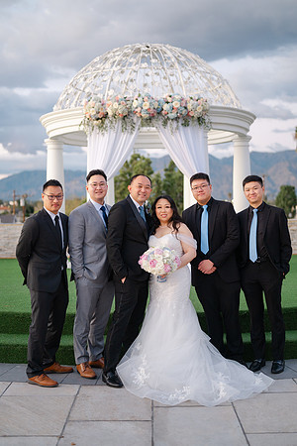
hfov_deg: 27.0
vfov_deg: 39.6
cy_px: 223
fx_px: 619
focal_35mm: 50
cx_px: 148
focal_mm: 50
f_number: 1.8
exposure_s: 1/80
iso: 400
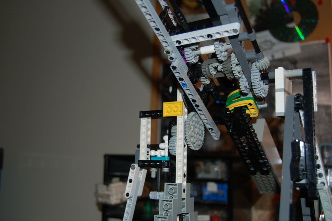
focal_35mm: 42
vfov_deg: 31.8
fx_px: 387
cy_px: 110
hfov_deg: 46.4
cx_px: 166
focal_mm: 28
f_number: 4.2
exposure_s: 1/60
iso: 400
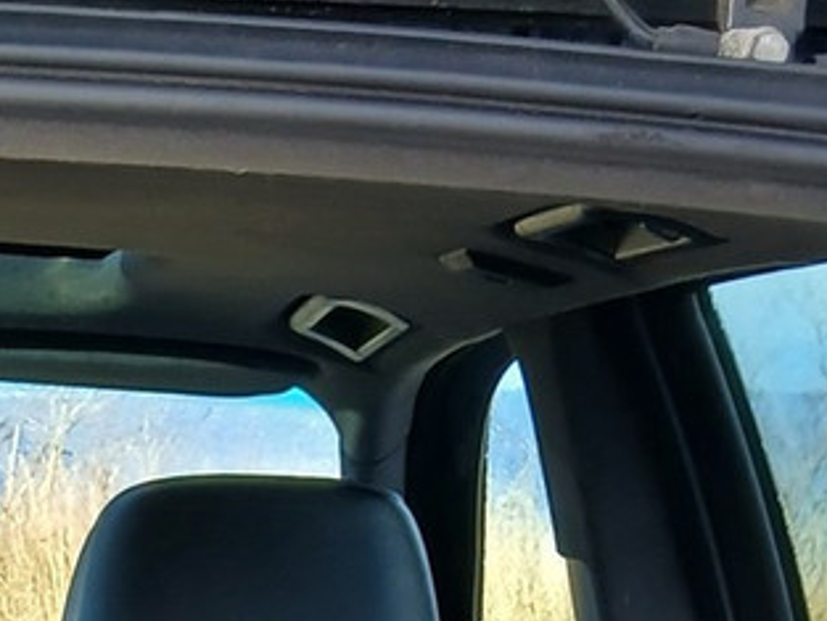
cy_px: 1559
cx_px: -174
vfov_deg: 9.7
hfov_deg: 14.3
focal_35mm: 133
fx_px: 3179
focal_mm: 3.98
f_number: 1.8
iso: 40
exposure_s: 1/100
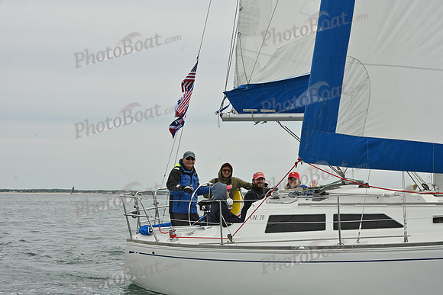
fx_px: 1009
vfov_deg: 16.7
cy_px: 148
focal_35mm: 82
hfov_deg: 24.8
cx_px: 222
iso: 320
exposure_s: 1/800
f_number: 13
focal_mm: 82
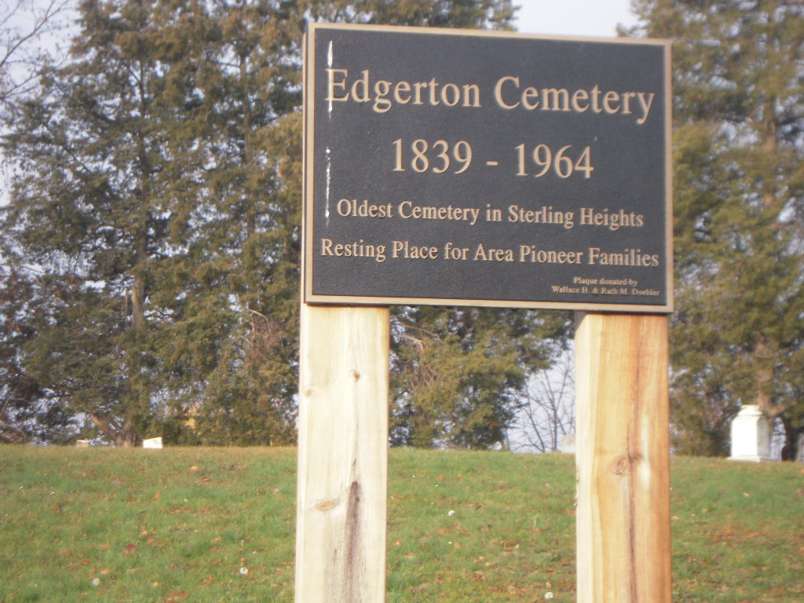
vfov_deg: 13.2
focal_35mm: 112
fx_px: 2601
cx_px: 402
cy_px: 302
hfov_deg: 17.6
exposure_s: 1/250
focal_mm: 20
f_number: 5.8
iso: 320
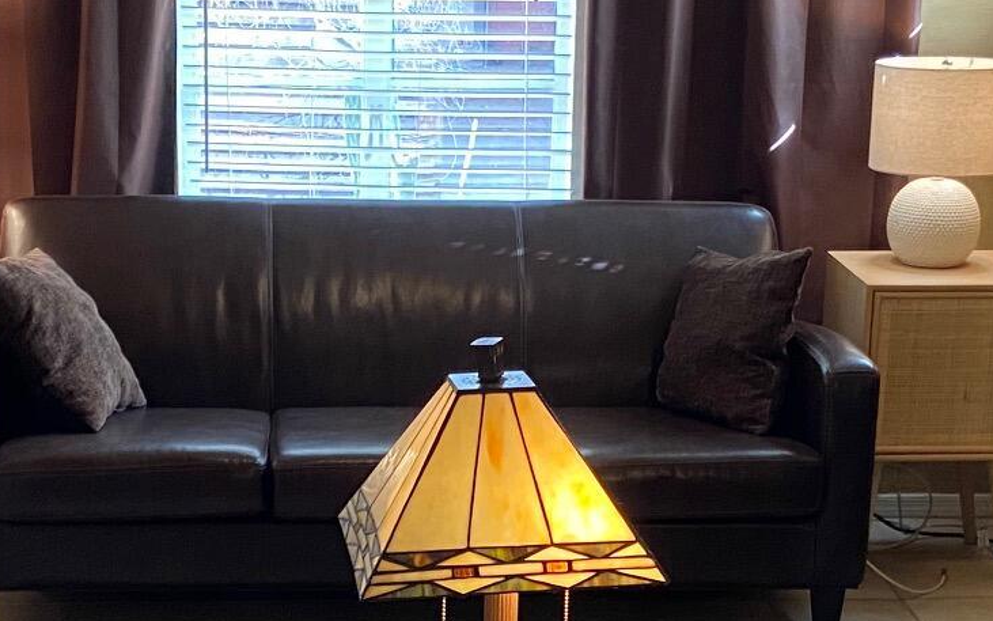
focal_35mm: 76
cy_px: 436
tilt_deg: -15.5
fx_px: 2057
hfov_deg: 27.1
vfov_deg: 17.1
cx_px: 488
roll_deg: -1.7
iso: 400
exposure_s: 1/60
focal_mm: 4.25
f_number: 1.8
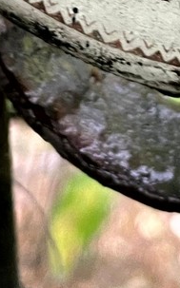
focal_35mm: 131
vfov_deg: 15.4
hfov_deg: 10.0
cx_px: 98
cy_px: -63
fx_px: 1030
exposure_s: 1/60
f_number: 1.6
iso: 125
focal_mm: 4.2
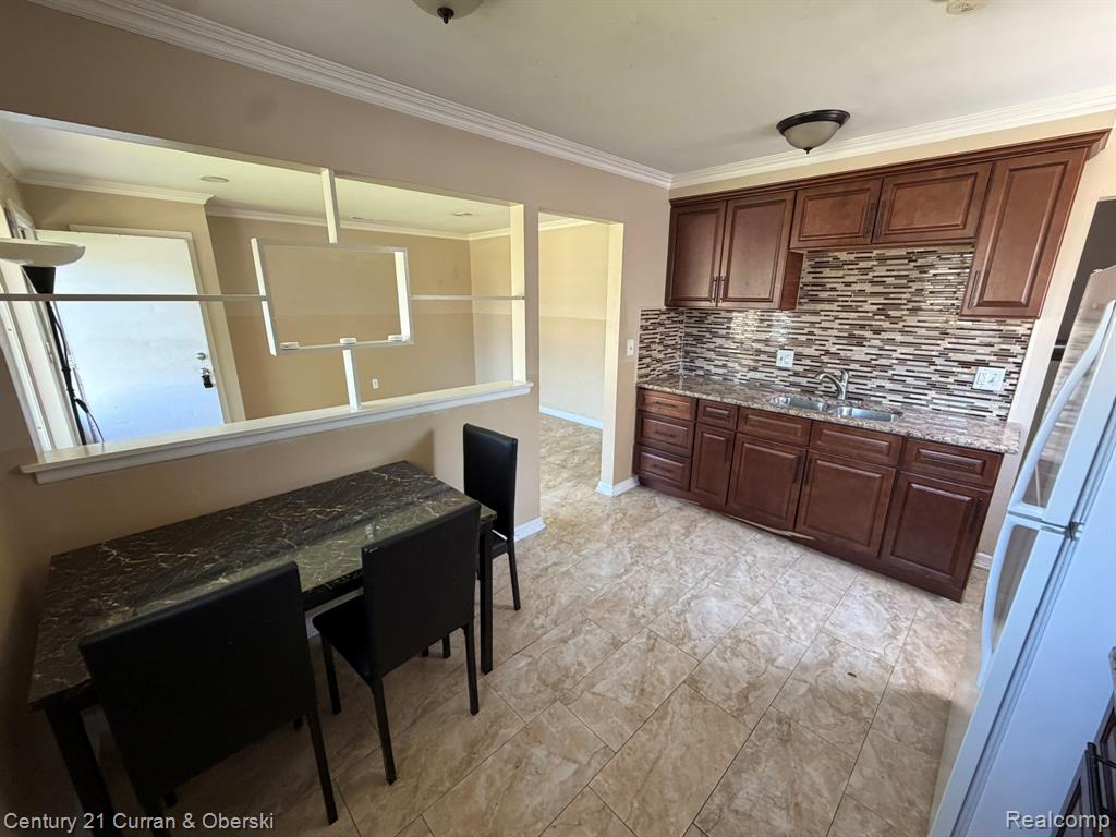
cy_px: 418
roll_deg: -0.1
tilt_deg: -15.5
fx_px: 451
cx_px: 558
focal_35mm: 14
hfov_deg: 102.1
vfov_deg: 85.7
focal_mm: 2.22
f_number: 2.2
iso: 320
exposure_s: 1/101
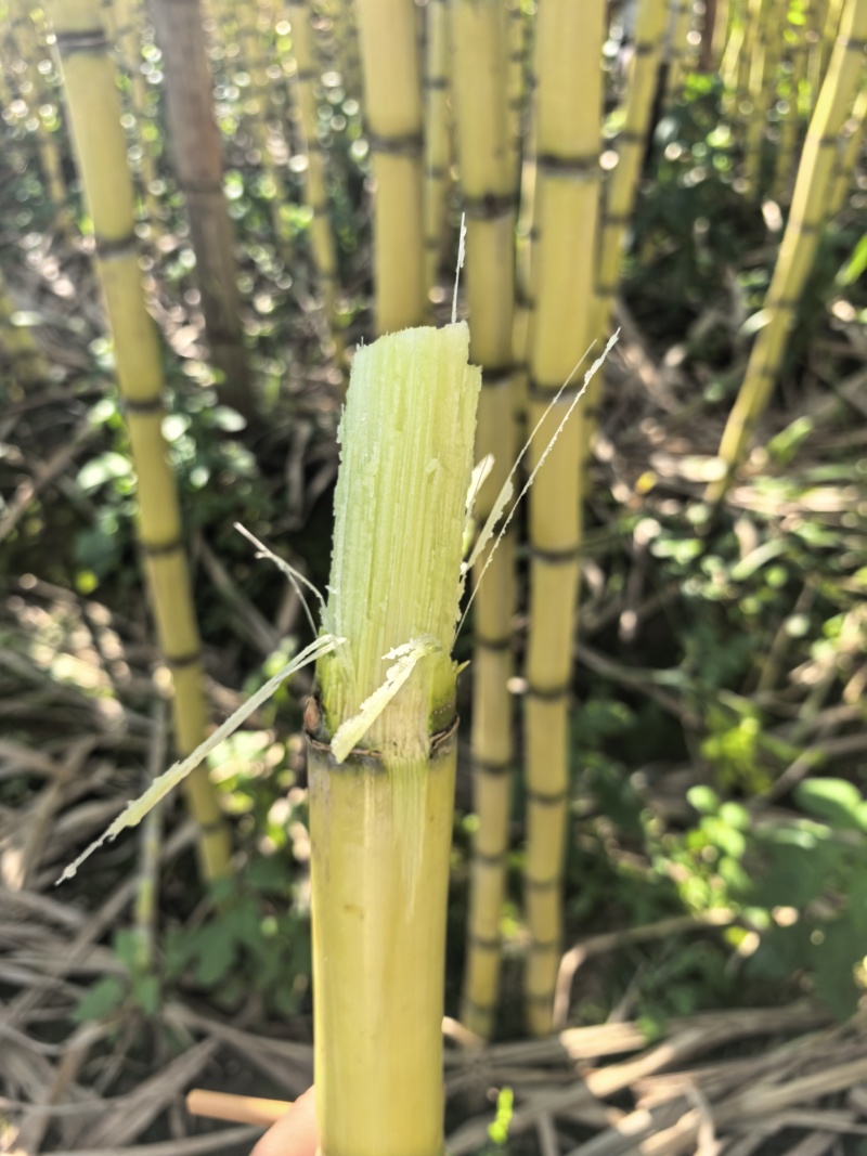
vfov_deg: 71.6
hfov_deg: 56.8
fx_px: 802
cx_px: 434
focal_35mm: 24
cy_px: 578
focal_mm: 6.98
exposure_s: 1/341
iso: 50
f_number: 2
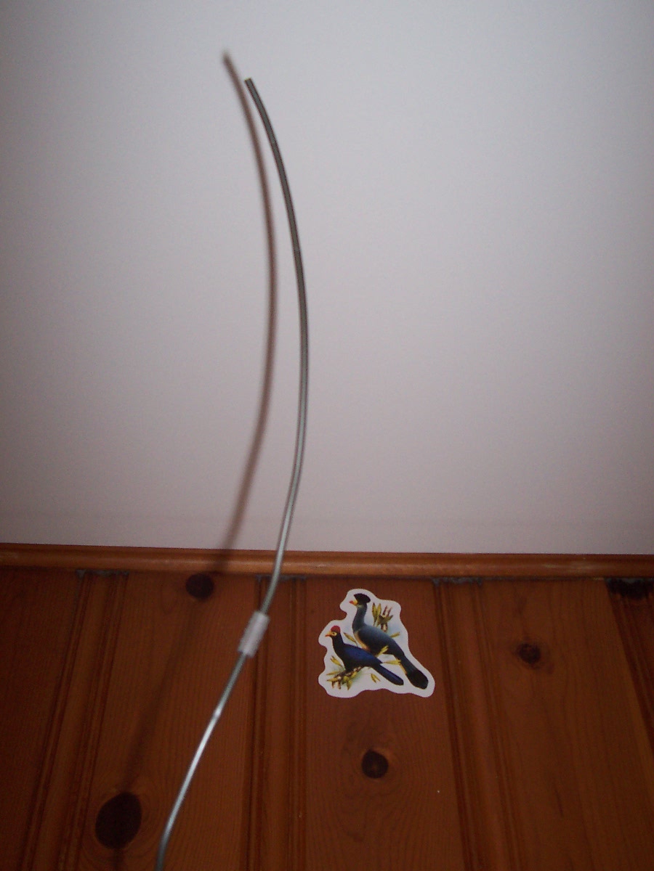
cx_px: 327
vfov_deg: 50.1
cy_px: 436
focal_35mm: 37
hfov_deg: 38.7
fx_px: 932
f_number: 2.8
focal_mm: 5.6
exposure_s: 1/60
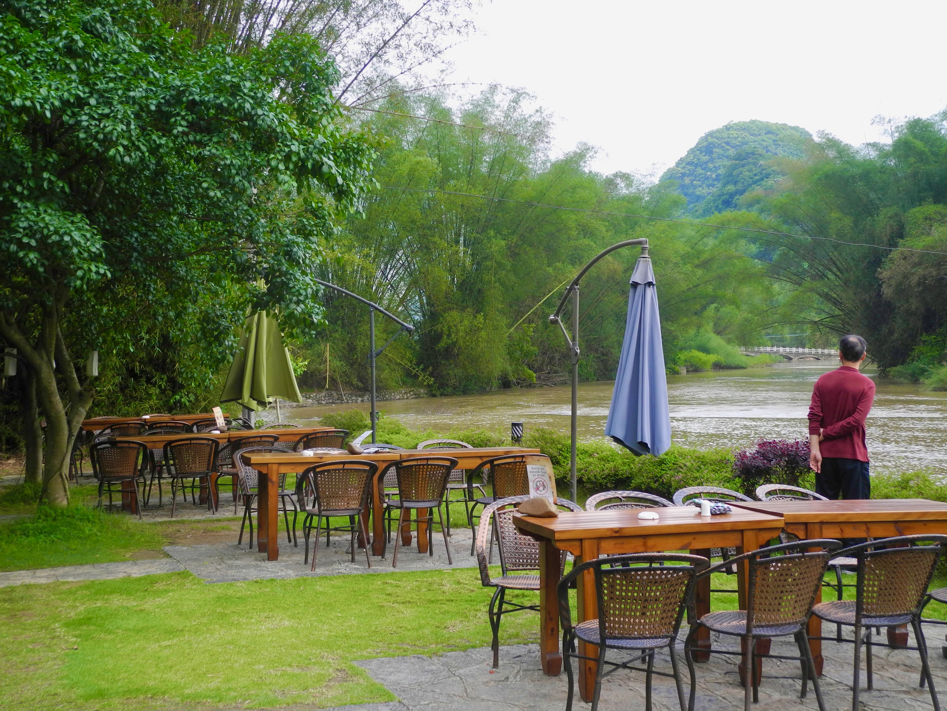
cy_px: 356
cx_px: 474
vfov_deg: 29.1
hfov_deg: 38.2
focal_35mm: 50
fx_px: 1368
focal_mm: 10.7
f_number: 3.5
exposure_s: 1/320
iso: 100
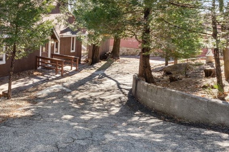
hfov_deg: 55.0
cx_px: 26
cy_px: 46
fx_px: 188
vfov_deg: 43.3
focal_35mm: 30
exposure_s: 1/3.33
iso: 100
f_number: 22
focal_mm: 16.3
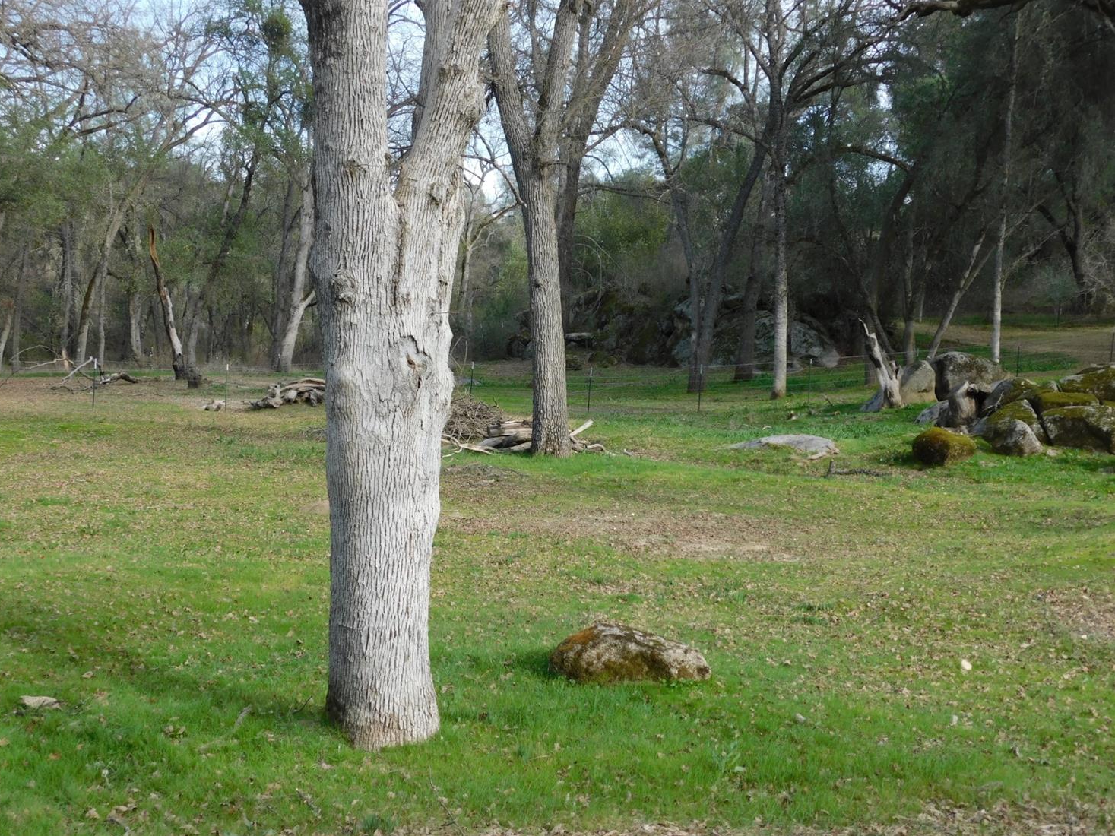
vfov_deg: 31.5
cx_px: 546
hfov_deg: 41.2
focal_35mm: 46
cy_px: 426
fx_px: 1482
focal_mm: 8
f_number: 3.7
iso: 125
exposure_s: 1/320
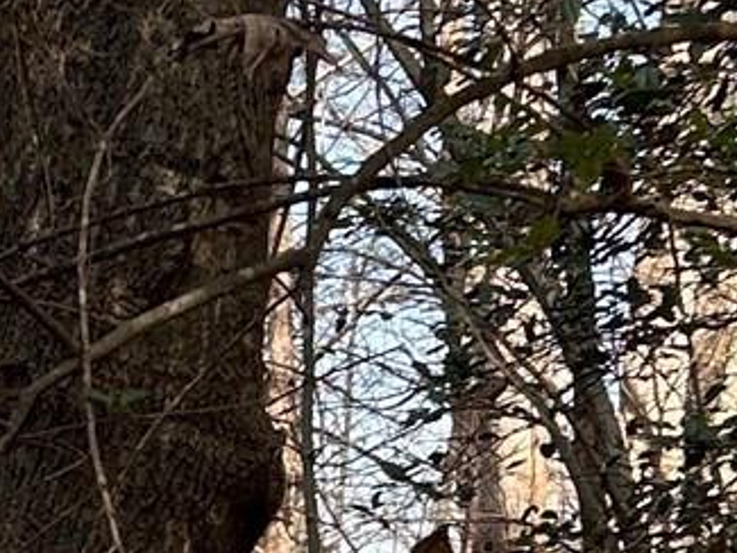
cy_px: 775
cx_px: -200
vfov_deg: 8.9
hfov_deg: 11.7
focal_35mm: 164
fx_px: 3493
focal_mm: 5.7
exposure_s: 1/991
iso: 50
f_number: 1.5
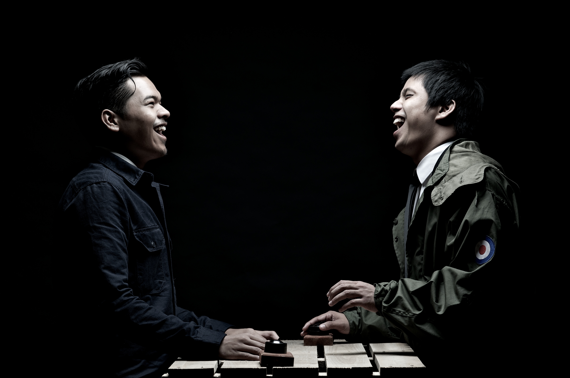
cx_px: 285
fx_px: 2016
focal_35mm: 128
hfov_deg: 16.1
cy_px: 189
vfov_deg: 10.7
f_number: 8
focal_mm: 85
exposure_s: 1/200
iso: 160
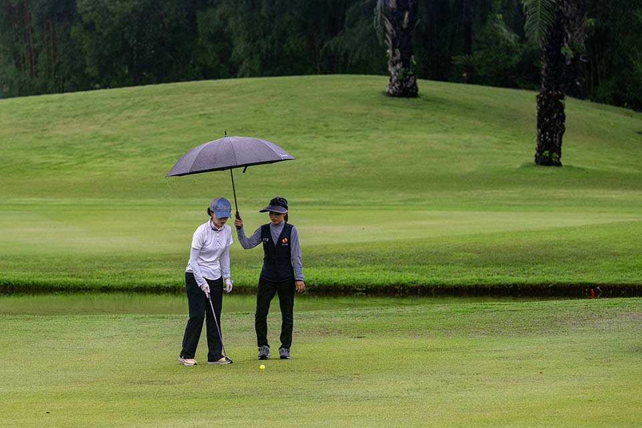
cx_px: 321
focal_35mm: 200
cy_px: 214
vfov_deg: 6.9
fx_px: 3566
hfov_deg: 10.3
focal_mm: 200
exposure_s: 1/800
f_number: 5.6
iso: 900
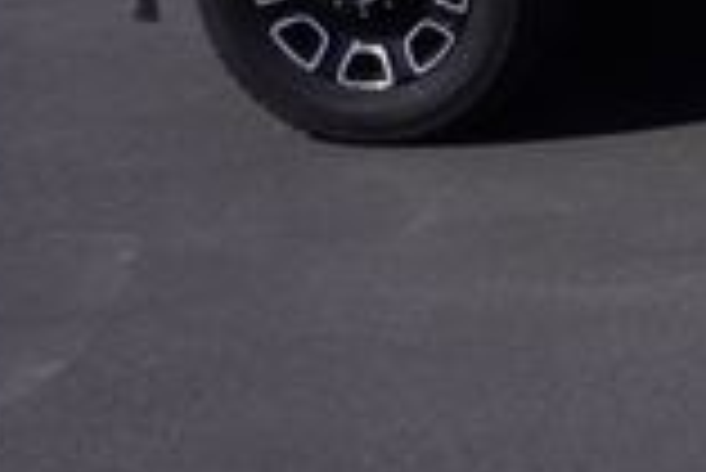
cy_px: -202
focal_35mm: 98
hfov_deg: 16.9
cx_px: 1300
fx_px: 1924
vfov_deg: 13.3
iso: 100
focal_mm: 16
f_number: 10
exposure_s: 1/320
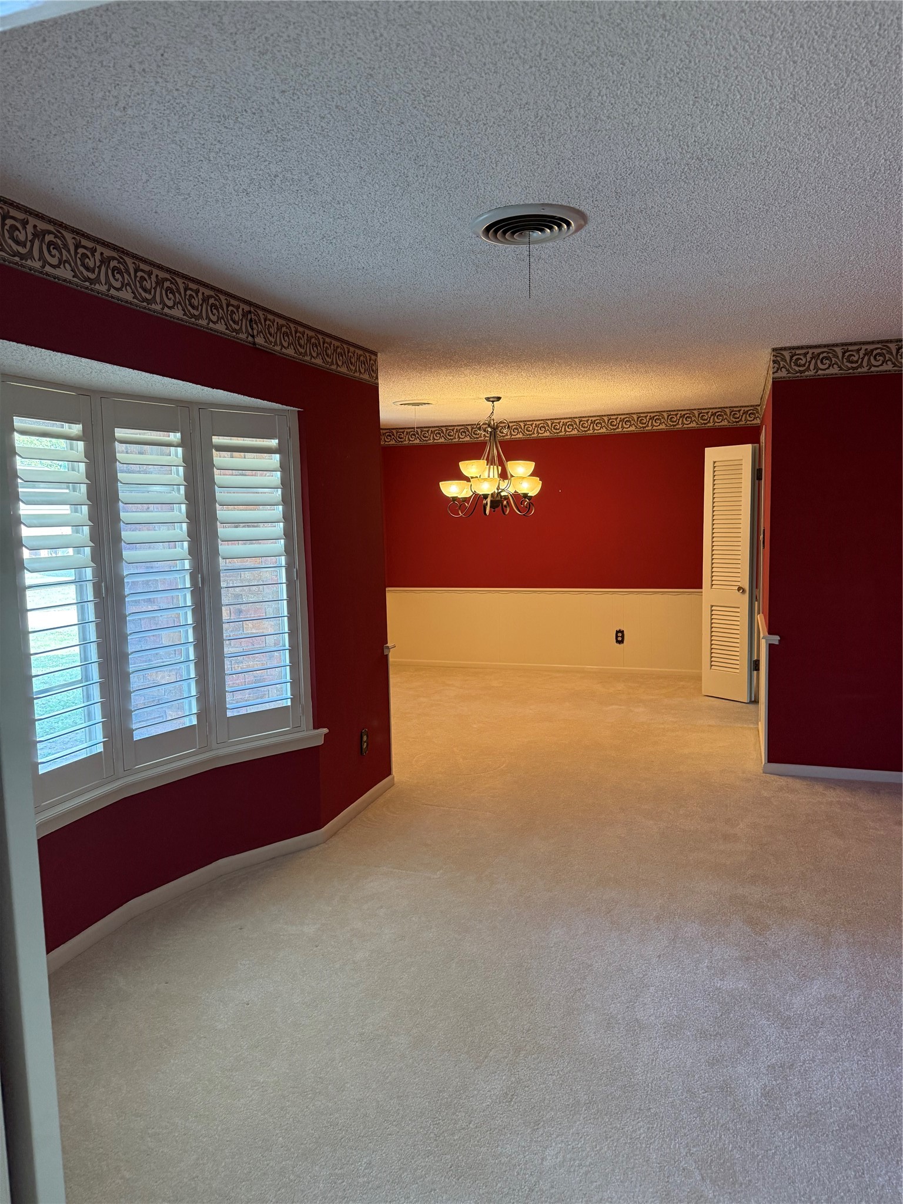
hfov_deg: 56.8
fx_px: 835
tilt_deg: -6.2
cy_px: 602
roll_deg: -0.5
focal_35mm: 24
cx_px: 452
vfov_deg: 71.6
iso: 400
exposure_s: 1/120
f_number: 1.78
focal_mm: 6.76
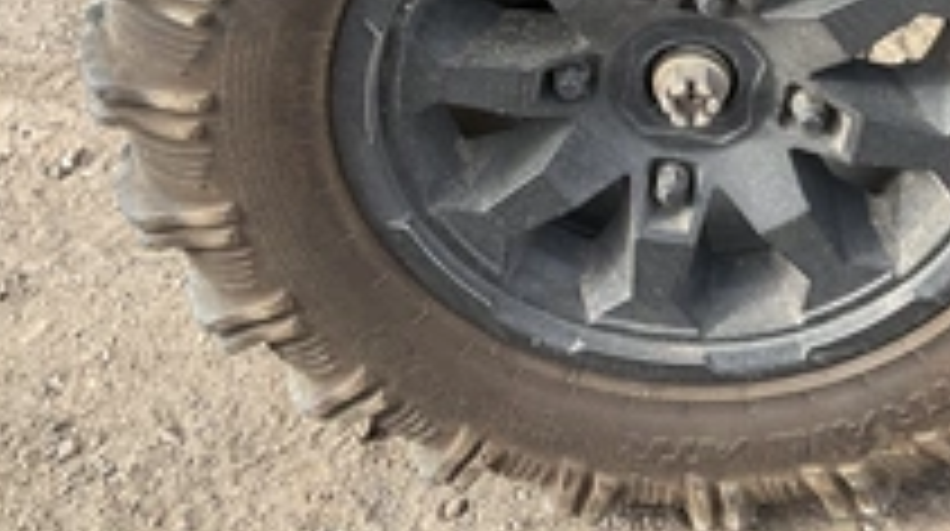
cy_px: -50
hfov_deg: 34.5
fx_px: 1509
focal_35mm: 60
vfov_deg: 19.2
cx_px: 653
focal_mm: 3
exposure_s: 1/333
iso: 25
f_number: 1.8
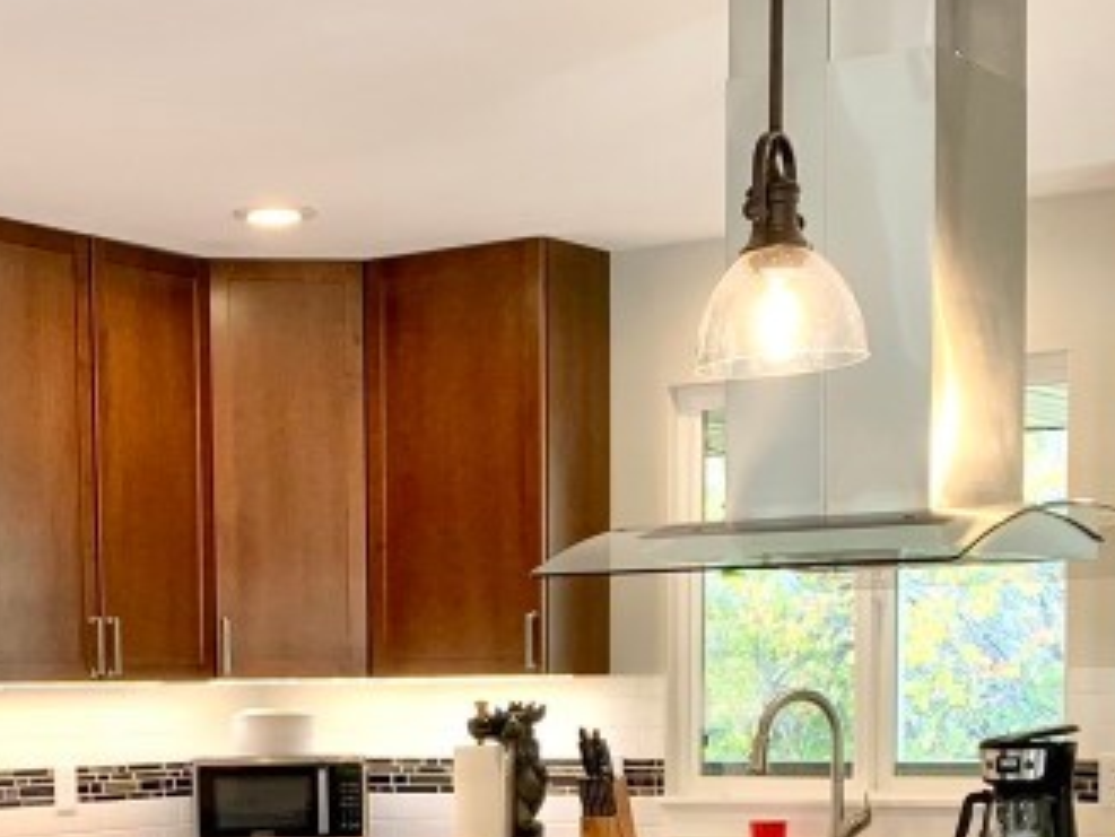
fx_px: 2610
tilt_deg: -5.0
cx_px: 302
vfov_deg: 17.7
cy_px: 888
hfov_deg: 23.9
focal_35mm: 81
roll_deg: +0.9
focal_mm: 4.25
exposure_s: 1/60
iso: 80
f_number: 1.8
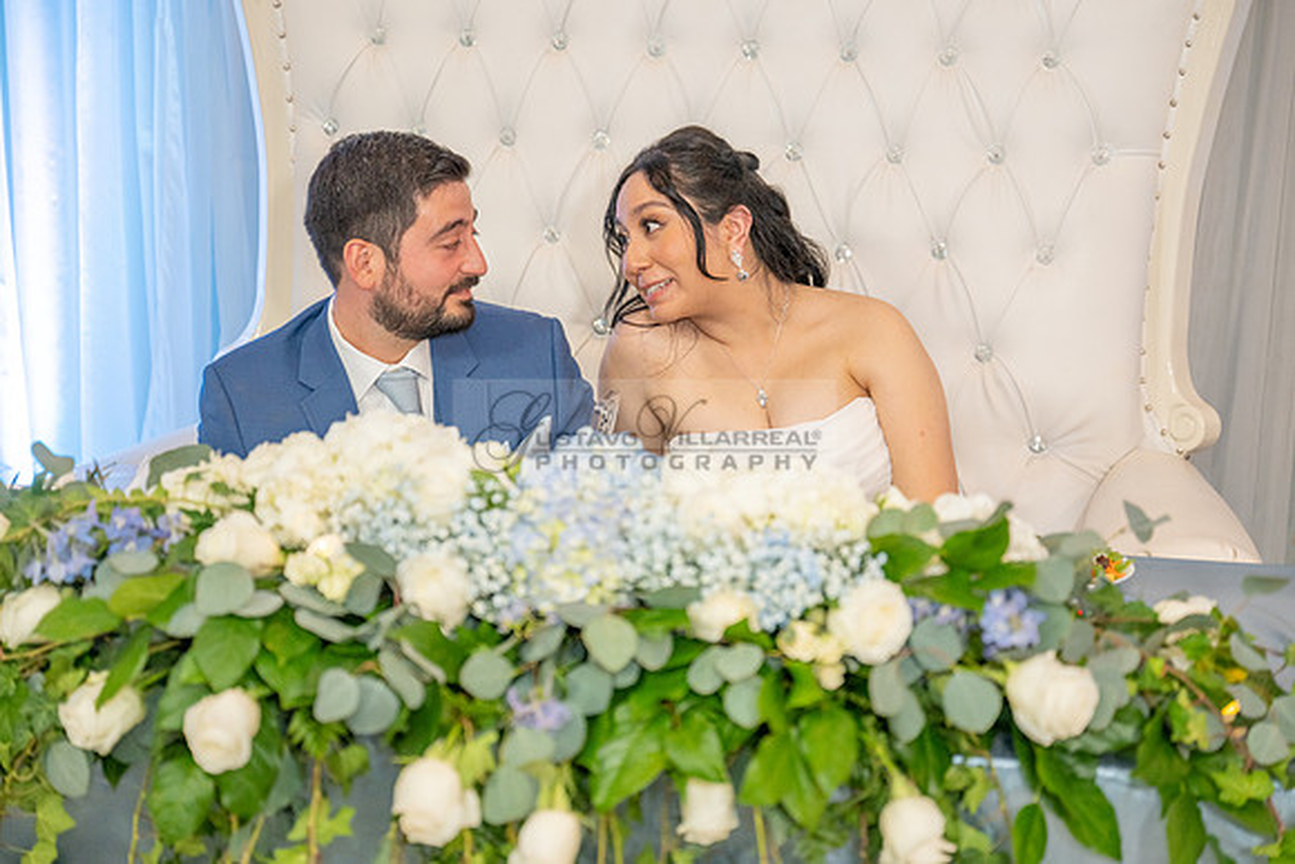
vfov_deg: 19.5
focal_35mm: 70
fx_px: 2519
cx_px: 648
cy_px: 432
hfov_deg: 28.8
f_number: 3.2
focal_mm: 70
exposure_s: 1/160
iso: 1000
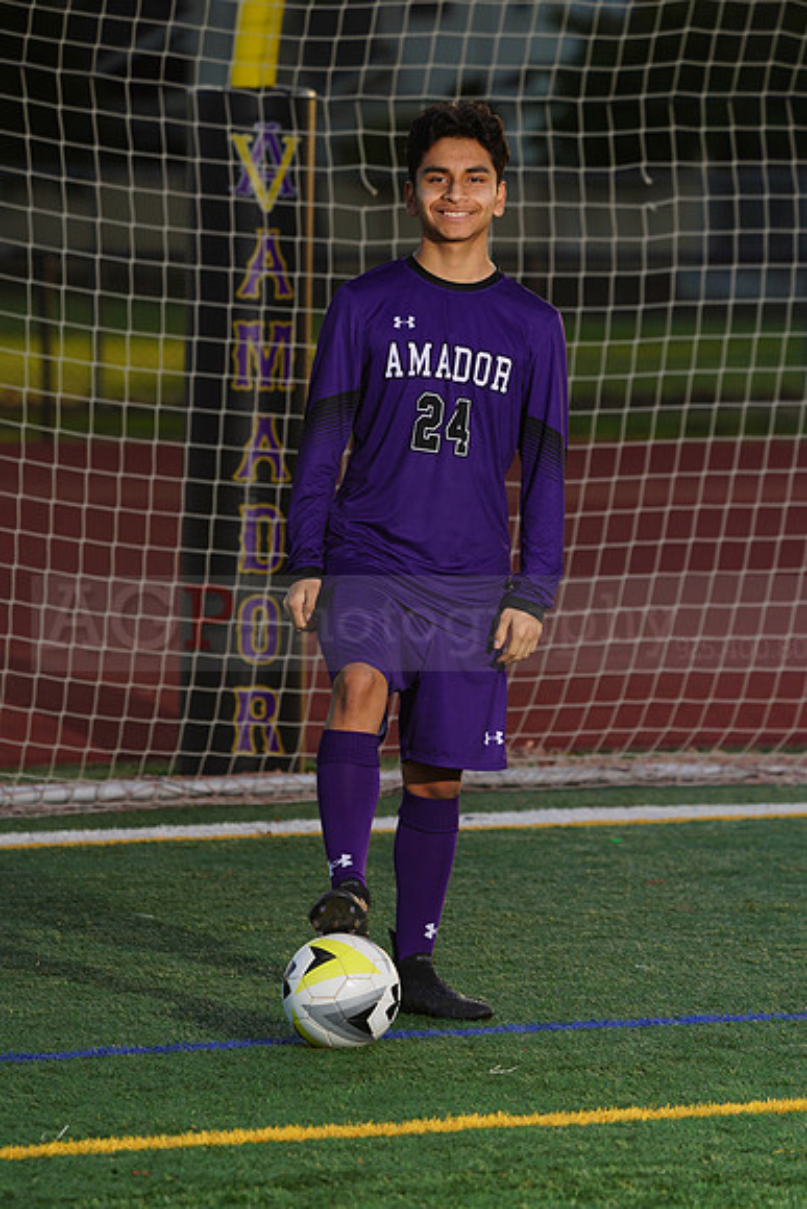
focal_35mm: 268
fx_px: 9005
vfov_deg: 7.7
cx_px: 404
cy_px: 604
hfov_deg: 5.1
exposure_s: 1/200
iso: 100
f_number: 7.1
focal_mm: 268
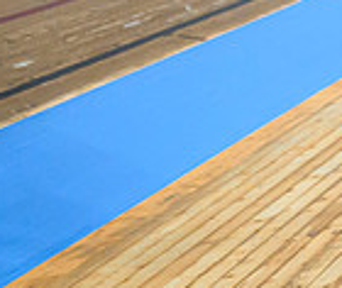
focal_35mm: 148
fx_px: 1530
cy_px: -239
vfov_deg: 10.1
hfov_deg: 10.2
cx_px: 934
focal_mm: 28.5
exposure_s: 1/2500
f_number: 3.2
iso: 5000
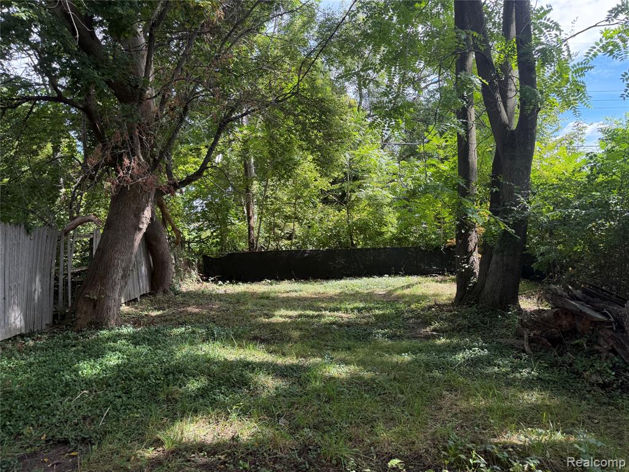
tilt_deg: -2.0
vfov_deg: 56.8
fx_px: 436
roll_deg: +1.1
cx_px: 314
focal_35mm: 24
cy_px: 236
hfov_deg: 71.6
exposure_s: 1/571
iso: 100
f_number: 1.78
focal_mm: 6.76
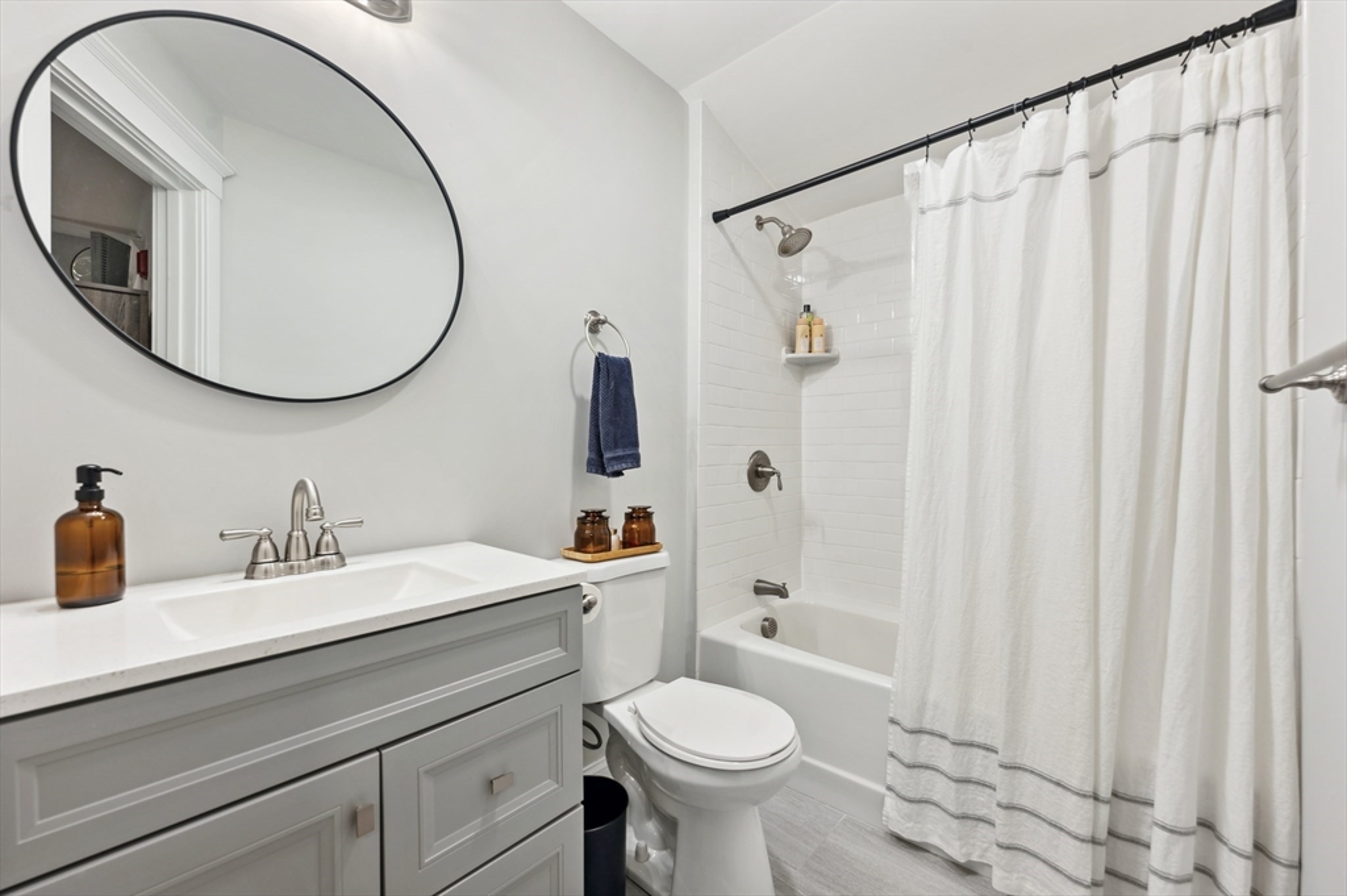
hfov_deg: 104.3
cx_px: 674
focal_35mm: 14
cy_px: 448
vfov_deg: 81.1
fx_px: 523
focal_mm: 14
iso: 100
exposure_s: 1/8
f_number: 8
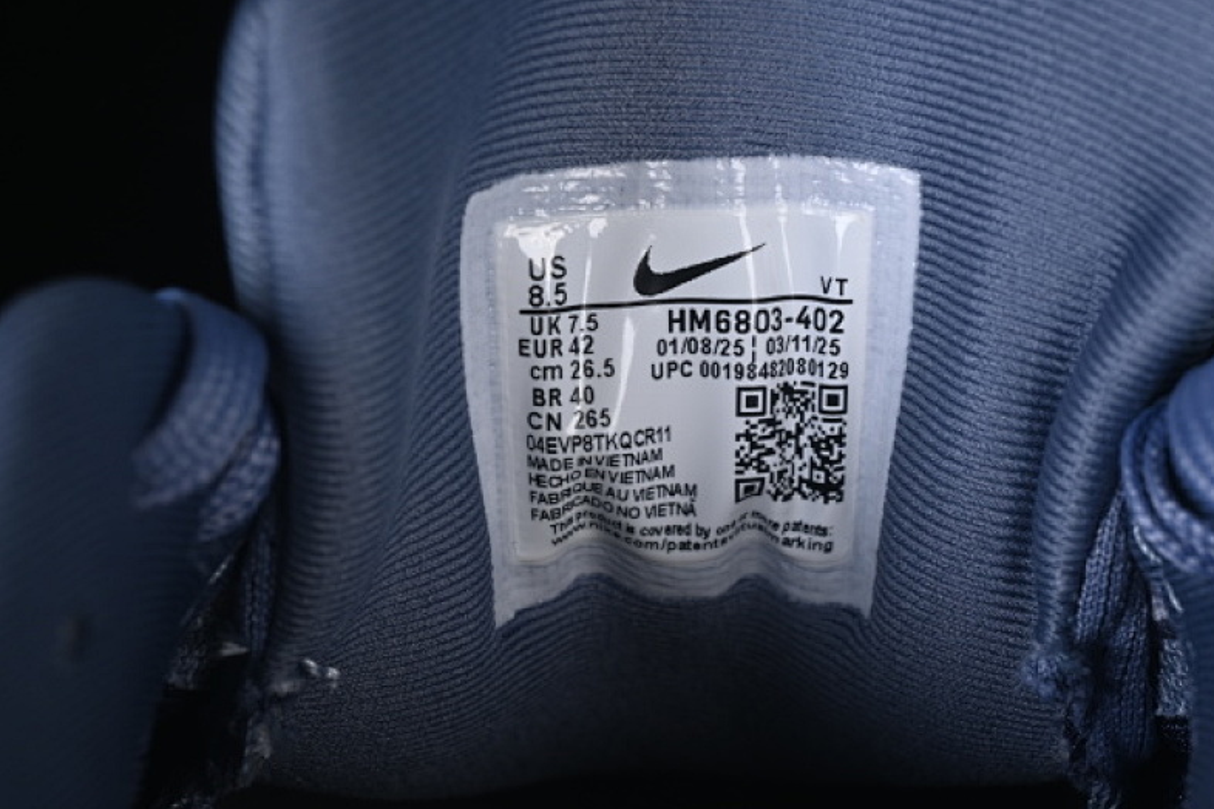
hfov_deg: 19.8
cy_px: 528
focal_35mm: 103
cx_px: 710
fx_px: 3473
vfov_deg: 13.3
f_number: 8
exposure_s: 1/60
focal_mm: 50
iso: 160
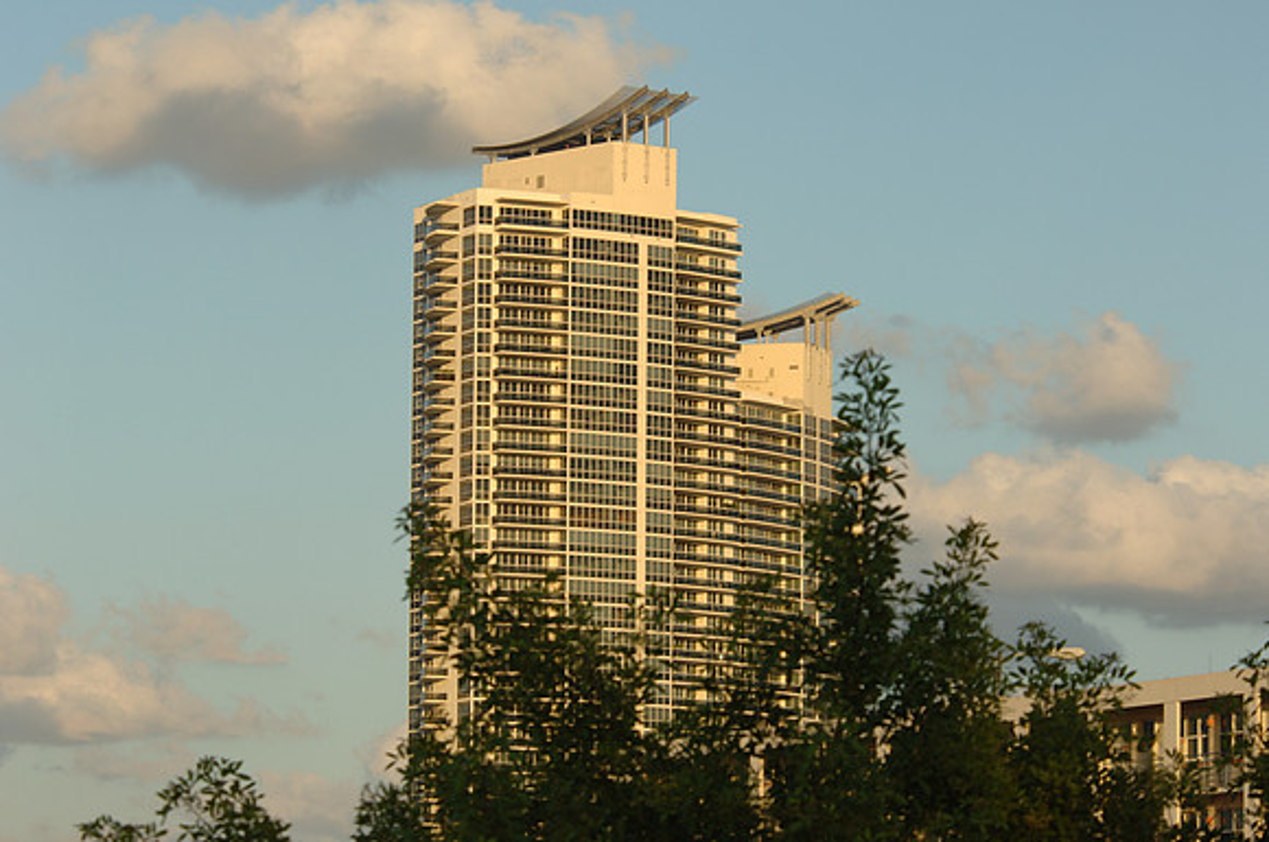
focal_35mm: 158
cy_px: 421
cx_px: 634
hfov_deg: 13.1
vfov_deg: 8.7
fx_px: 5544
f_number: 7.6
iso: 160
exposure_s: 1/250
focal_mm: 105
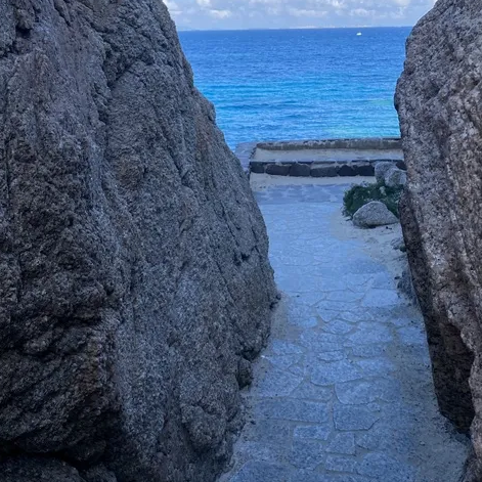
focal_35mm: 50
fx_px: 788
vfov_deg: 32.8
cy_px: 77
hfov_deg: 33.8
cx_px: 306
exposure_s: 1/1330
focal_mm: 4.25
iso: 32
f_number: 1.8
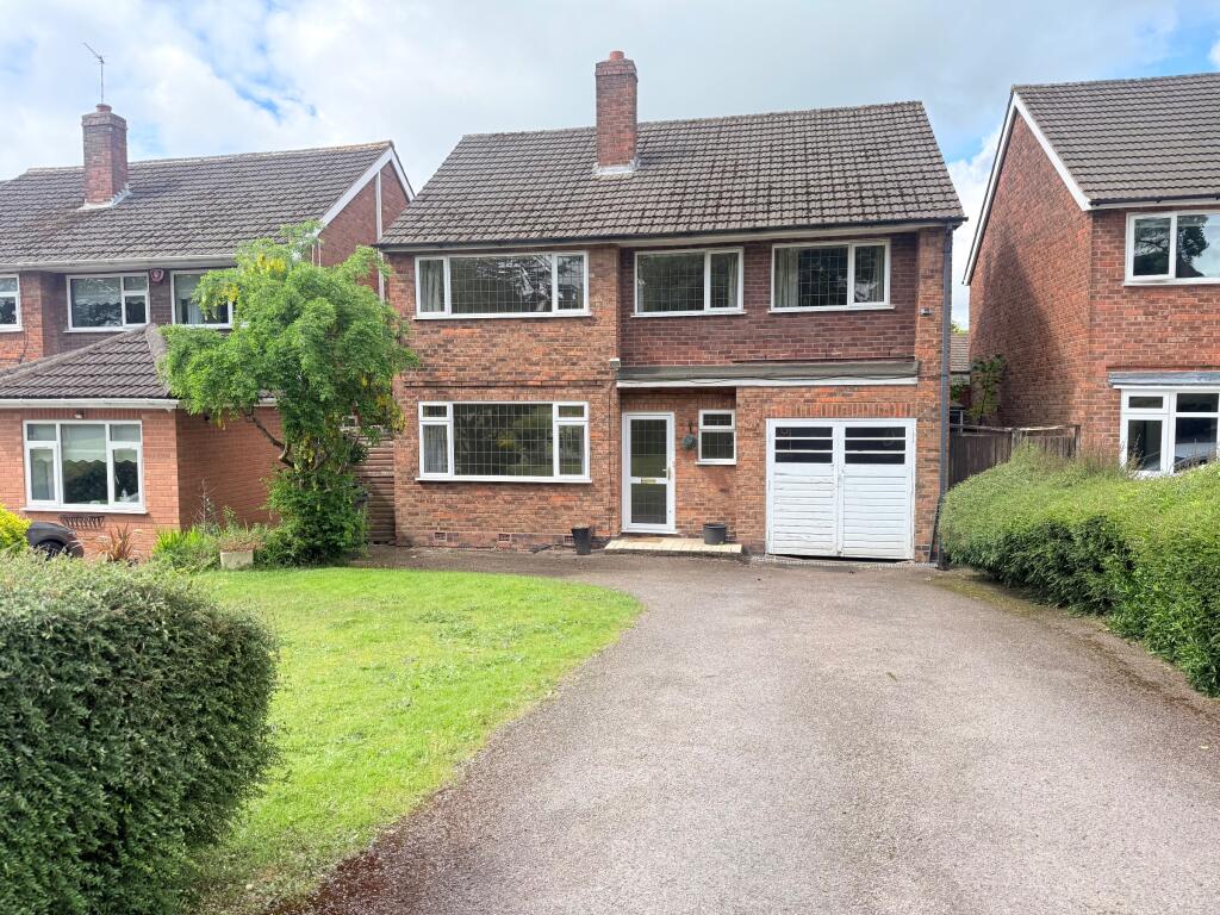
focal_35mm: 24
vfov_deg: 56.8
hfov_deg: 71.6
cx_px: 610
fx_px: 846
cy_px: 458
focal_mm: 6.76
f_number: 1.78
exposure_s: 1/2232
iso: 100
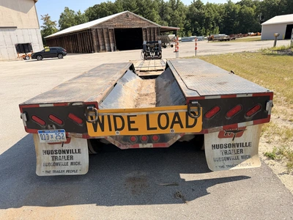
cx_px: 146
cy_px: 110
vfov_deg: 56.8
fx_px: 203
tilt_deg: -16.7
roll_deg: +4.1
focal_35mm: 24
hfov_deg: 71.6
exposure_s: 1/3021
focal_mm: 6.76
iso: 80
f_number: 1.78
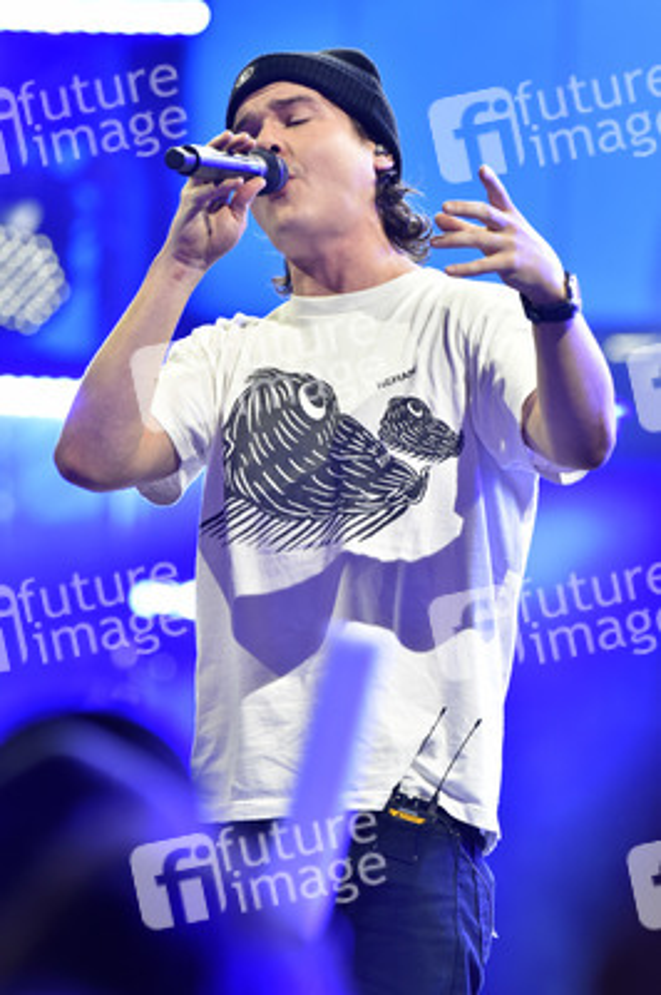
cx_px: 330
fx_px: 8552
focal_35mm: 310
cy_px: 498
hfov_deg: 4.4
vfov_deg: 6.7
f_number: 5.6
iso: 2000
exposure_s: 1/125
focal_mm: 310
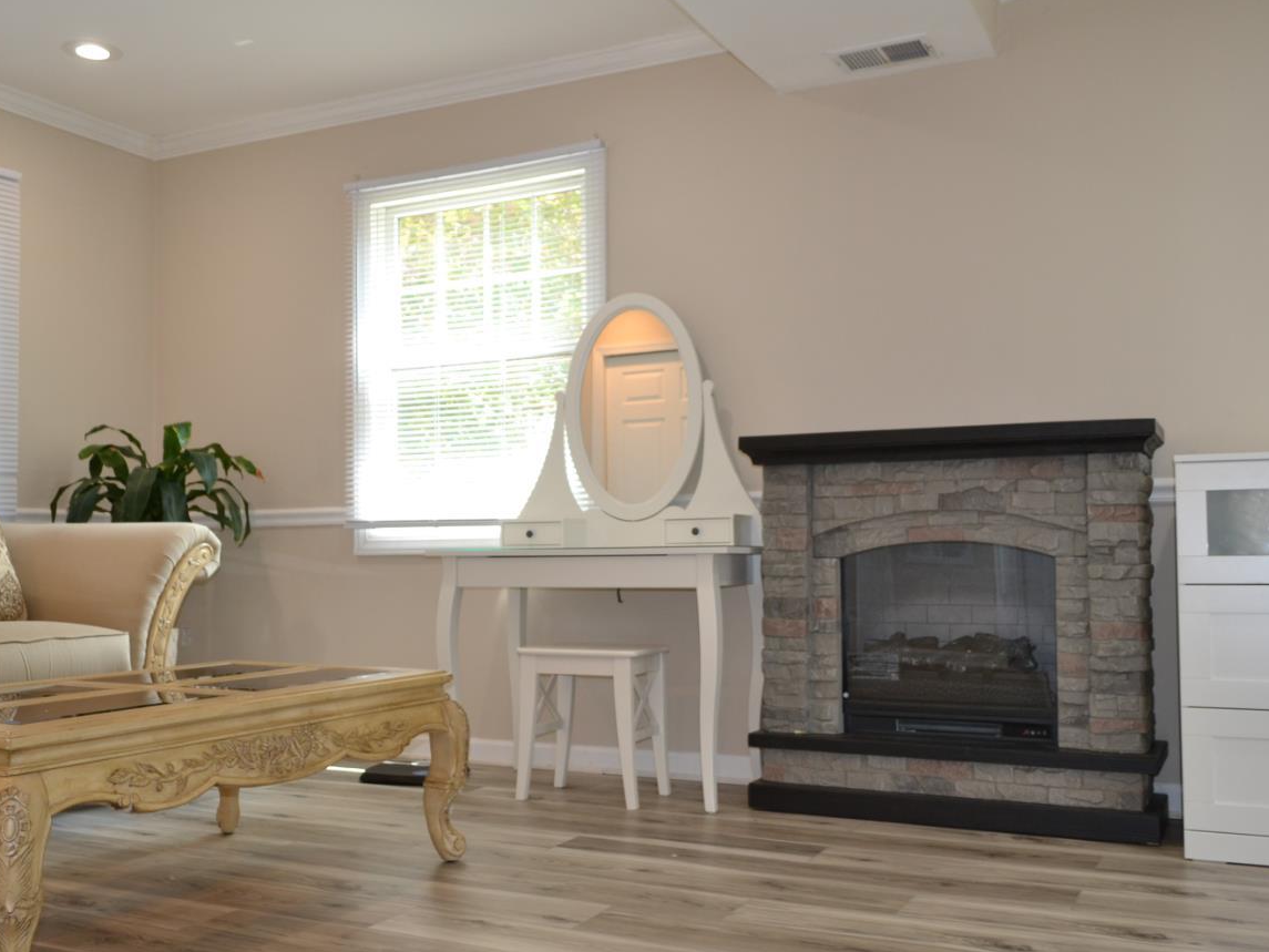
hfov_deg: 53.9
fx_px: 1247
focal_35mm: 34
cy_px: 498
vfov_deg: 41.8
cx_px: 605
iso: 400
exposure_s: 1/80
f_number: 4
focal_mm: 18
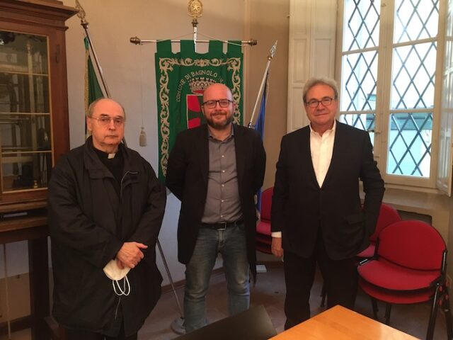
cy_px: 170
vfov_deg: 48.2
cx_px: 226
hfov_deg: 61.7
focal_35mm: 29
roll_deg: -0.2
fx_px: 380
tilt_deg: -7.6
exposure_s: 1/17
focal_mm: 4.15
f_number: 2.2
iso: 250
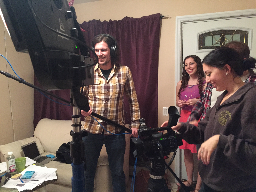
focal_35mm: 29
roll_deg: +0.0
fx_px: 214
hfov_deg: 61.7
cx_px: 128
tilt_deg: -7.1
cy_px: 96
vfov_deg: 48.2
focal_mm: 4.15
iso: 320
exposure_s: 1/15
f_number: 2.2
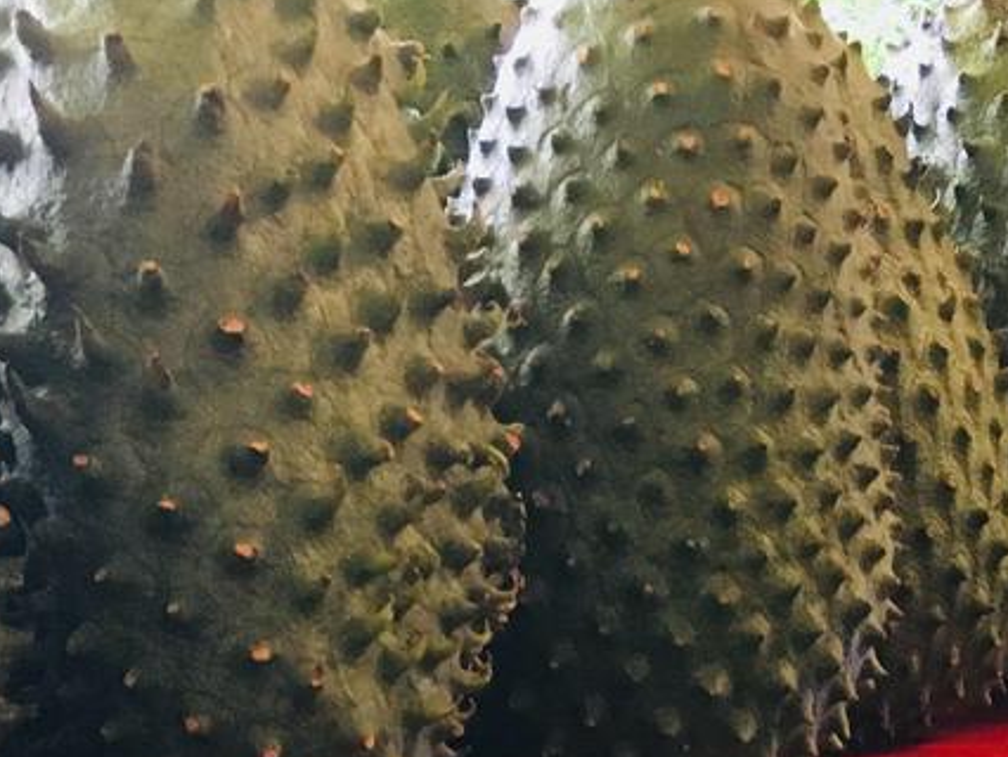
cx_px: 577
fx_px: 2855
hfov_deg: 20.0
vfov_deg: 14.2
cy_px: 1114
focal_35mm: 98
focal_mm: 4.15
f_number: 2.2
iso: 125
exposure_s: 1/30
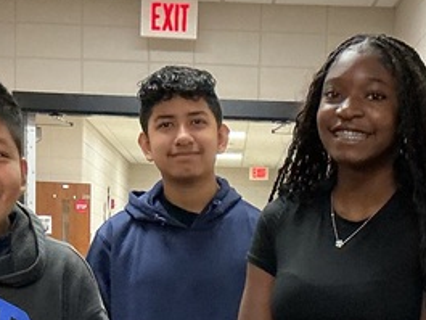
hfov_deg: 17.6
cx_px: 238
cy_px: 466
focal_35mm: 112
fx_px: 1379
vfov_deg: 12.6
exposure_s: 1/60
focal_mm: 3
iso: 200
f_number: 1.8
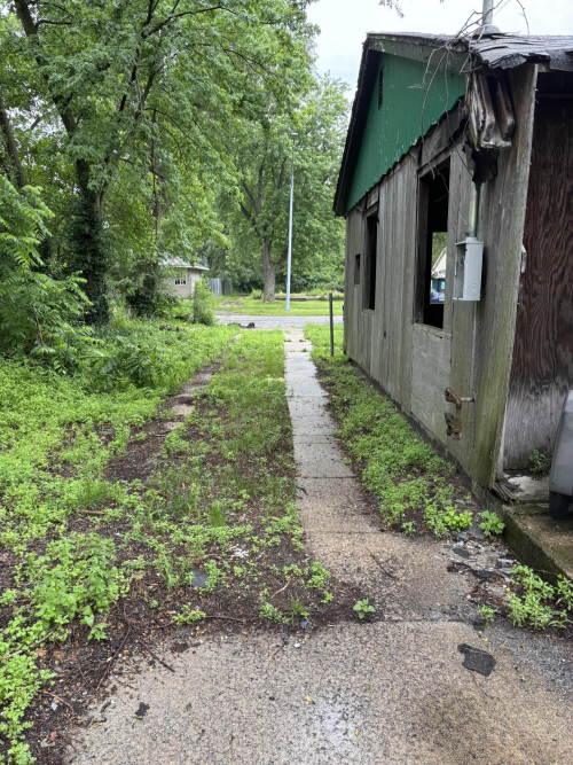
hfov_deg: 53.0
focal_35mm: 26
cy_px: 382
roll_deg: -0.3
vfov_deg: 67.3
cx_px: 286
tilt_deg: -9.4
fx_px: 574
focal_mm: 5.96
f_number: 1.6
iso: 50
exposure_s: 1/122
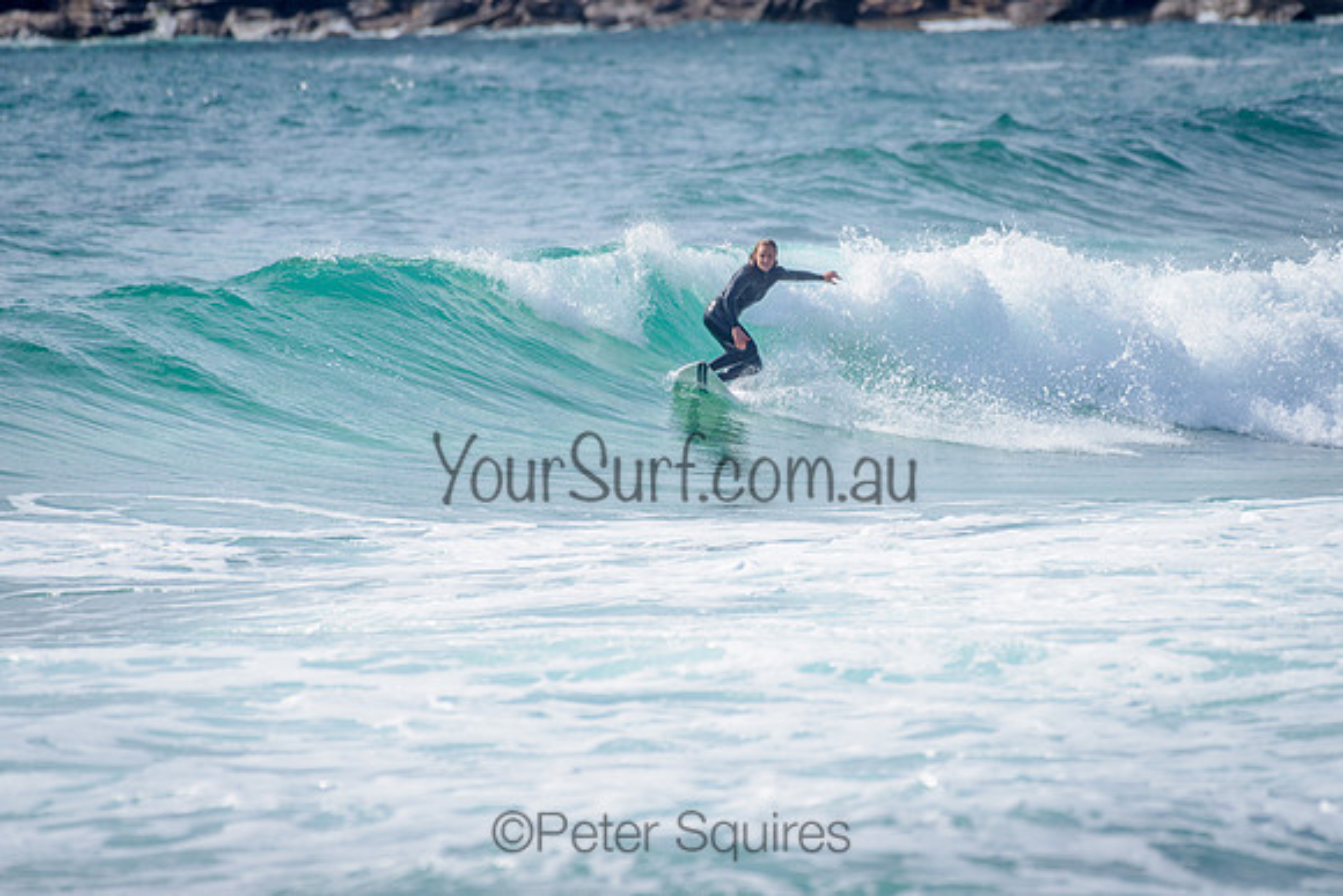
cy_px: 347
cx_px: 719
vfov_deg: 2.2
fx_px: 22872
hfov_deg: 3.4
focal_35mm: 613
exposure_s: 1/2000
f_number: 5.6
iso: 125
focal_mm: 500
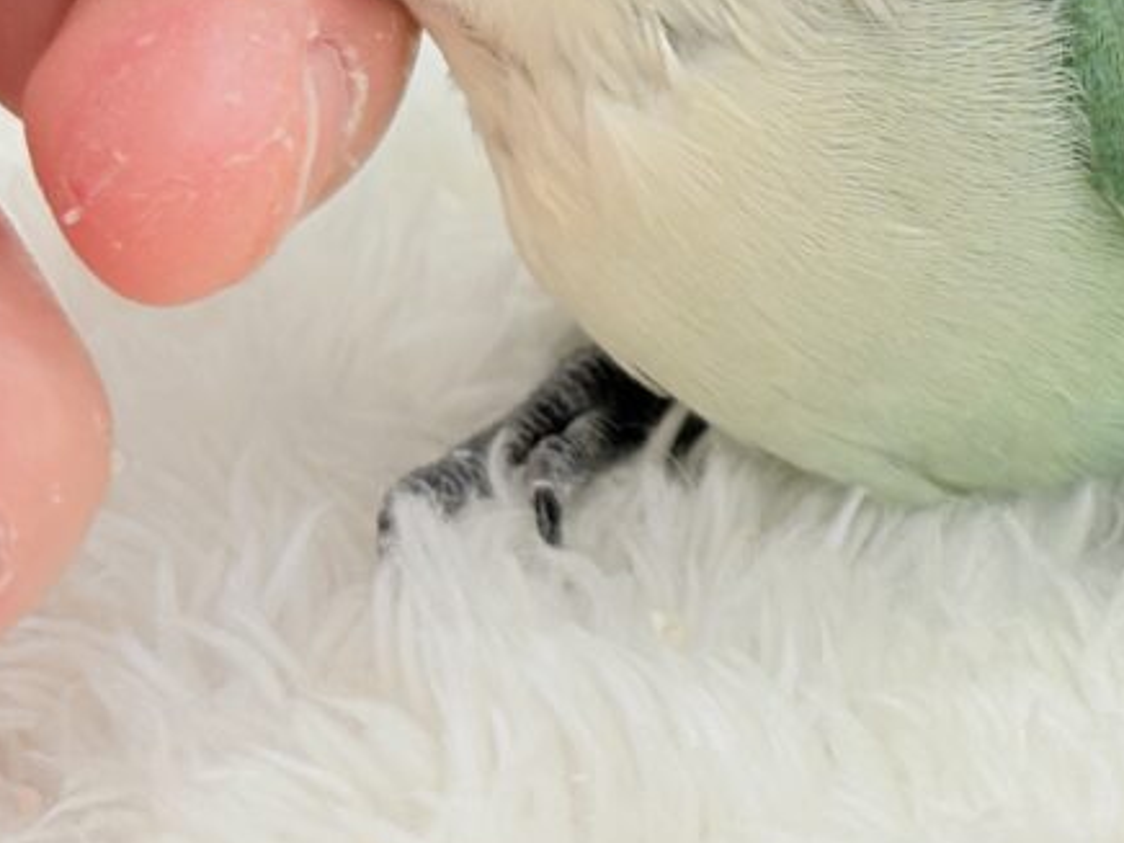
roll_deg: +0.4
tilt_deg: -25.4
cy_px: -70
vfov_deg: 10.3
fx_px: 4643
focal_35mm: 143
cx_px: 1276
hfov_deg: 13.5
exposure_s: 1/100
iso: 64
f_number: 1.6
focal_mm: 5.96
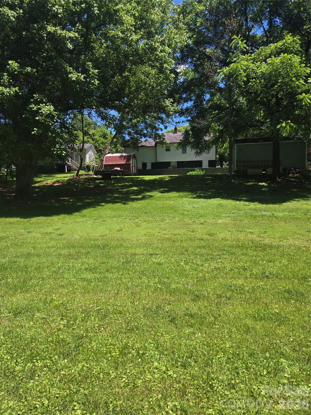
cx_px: 156
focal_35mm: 23
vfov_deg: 73.9
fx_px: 276
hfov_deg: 58.9
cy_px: 208
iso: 25
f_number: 1.8
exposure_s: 1/1145
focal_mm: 5.4
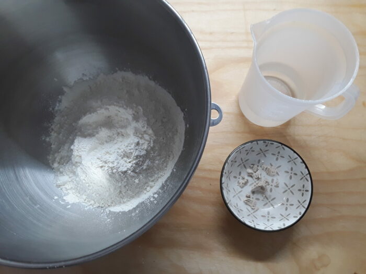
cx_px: 183
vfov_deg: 51.4
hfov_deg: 65.3
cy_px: 137
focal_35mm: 27
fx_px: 285
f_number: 1.9
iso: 64
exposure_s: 1/33
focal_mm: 2.91
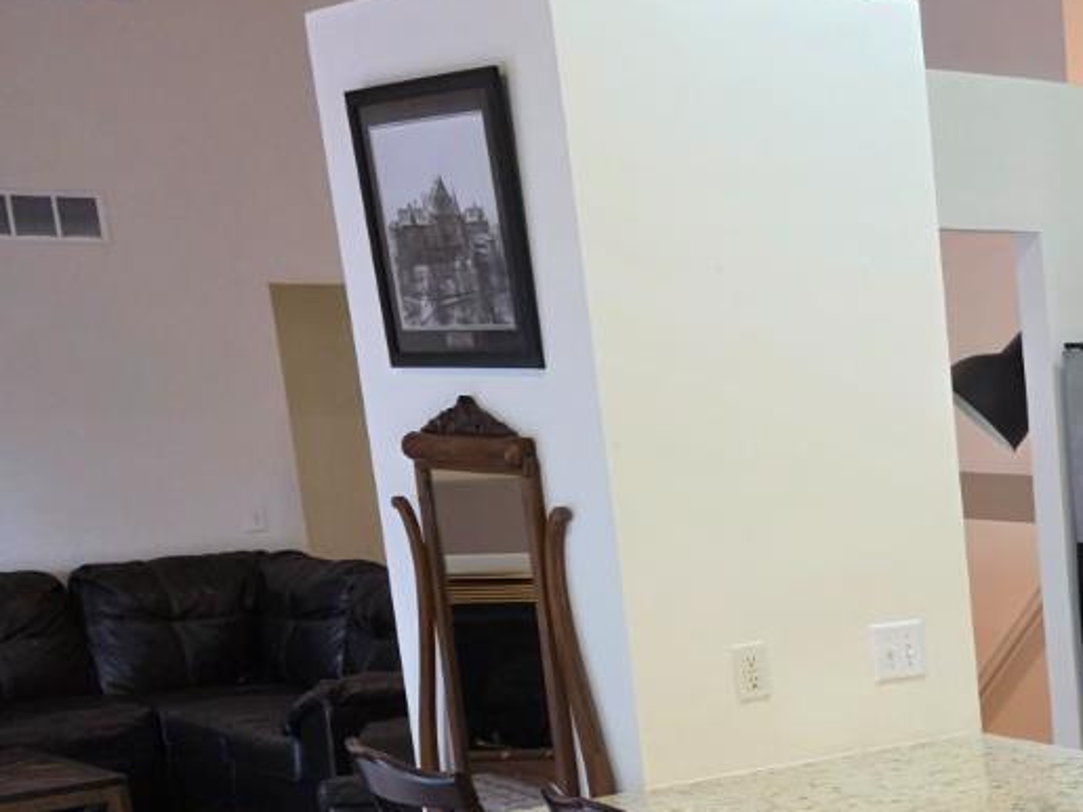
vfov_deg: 21.1
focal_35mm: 67
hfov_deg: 23.8
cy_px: 834
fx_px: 2096
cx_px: 1560
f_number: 1.7
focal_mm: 6.3
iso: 500
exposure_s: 1/120
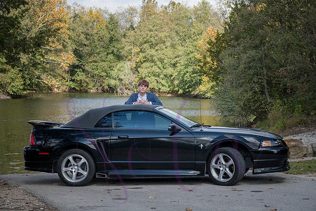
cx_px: 158
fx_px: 702
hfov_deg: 25.4
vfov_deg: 17.1
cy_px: 106
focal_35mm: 80
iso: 800
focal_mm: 80
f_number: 9
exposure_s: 1/640
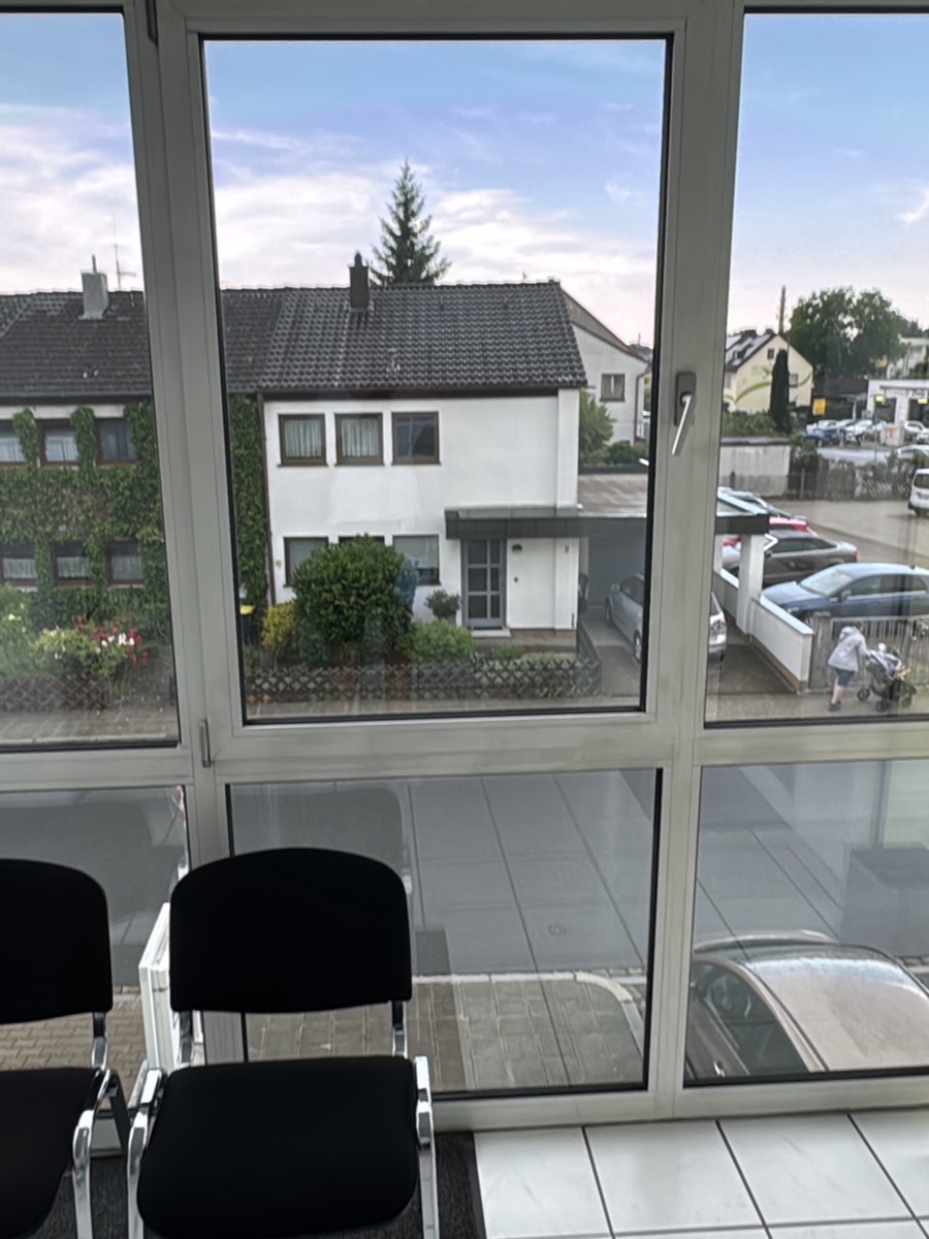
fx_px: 573
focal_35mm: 16
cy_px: 620
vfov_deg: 94.5
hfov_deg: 78.1
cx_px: 464
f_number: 2.2
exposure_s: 1/122
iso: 40
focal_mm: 2.22
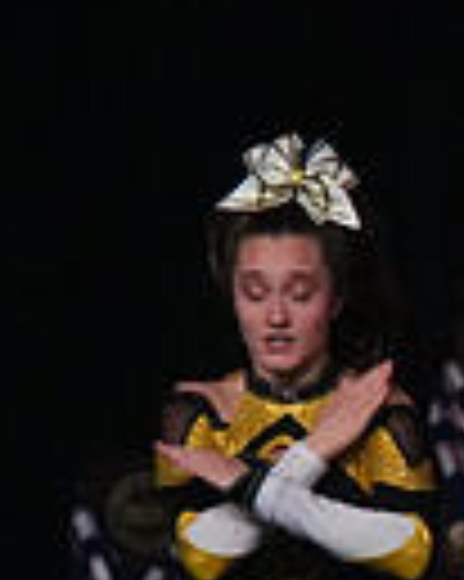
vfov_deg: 1.8
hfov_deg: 1.5
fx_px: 18131
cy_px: 699
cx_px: 1252
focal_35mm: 1055
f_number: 5.6
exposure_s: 1/1250
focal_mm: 250
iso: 16000
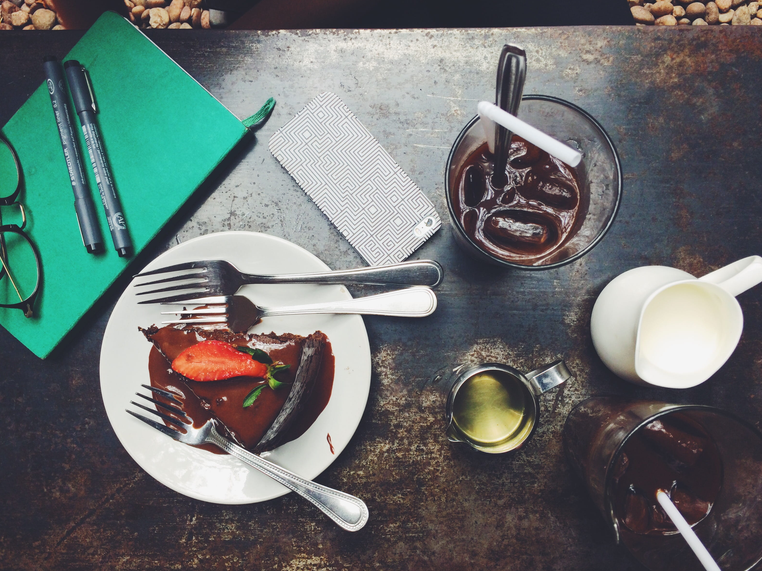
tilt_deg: -88.2
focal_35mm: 30
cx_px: 393
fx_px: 660
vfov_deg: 46.8
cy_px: 286
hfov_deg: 60.0
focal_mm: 4.15
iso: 40
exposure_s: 1/50
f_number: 2.2
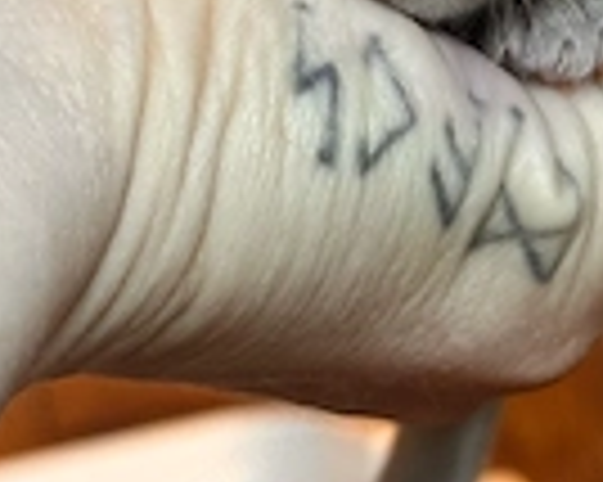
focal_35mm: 140
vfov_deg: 11.0
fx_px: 2497
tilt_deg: -7.7
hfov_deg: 13.7
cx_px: 405
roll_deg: +8.4
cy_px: 117
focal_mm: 6.86
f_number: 1.78
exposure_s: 1/45
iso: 250
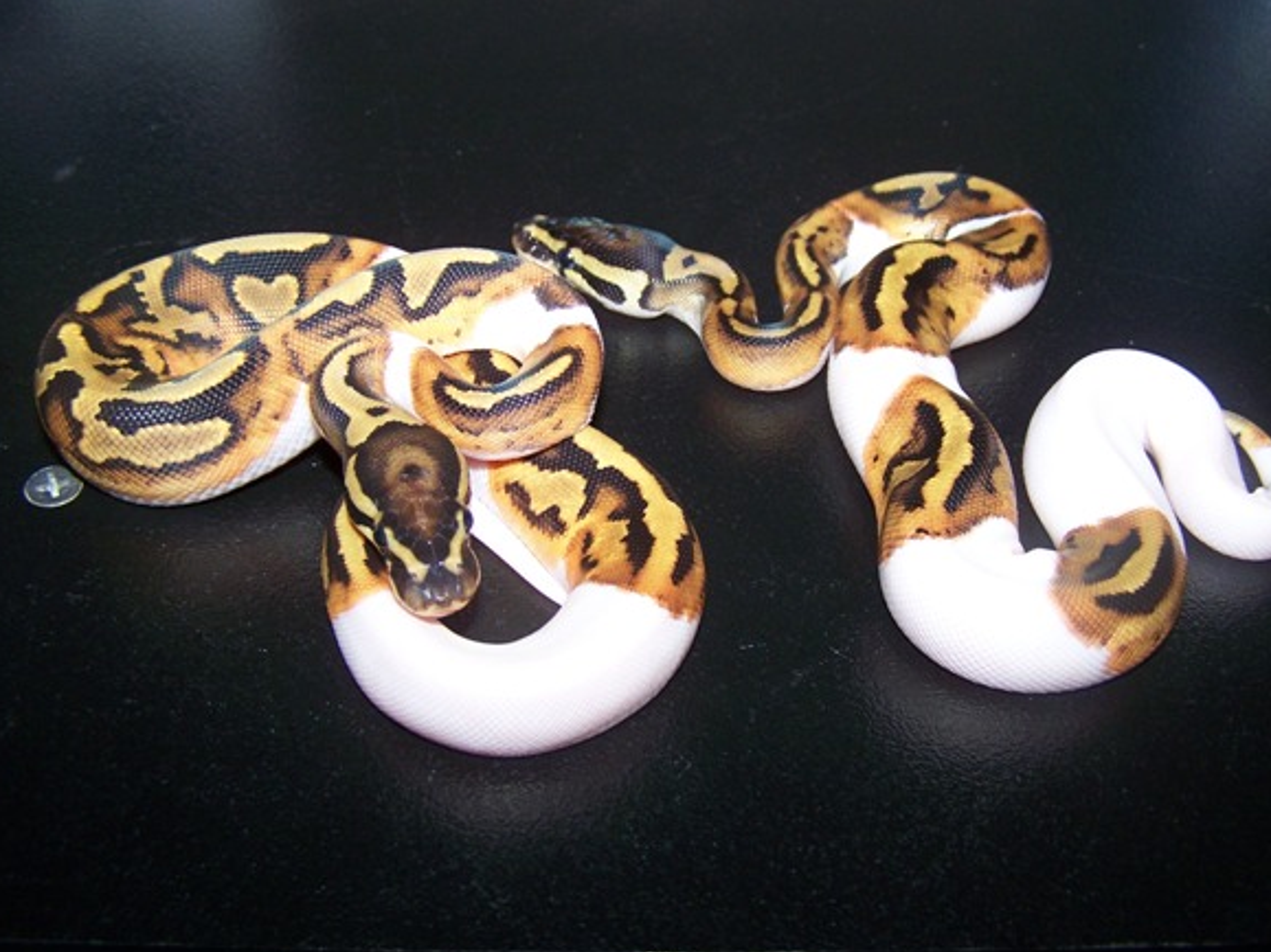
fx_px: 1542
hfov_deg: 44.8
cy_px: 454
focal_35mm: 42
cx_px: 678
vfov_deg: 34.3
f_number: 2.8
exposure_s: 1/60
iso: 80
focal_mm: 6.3
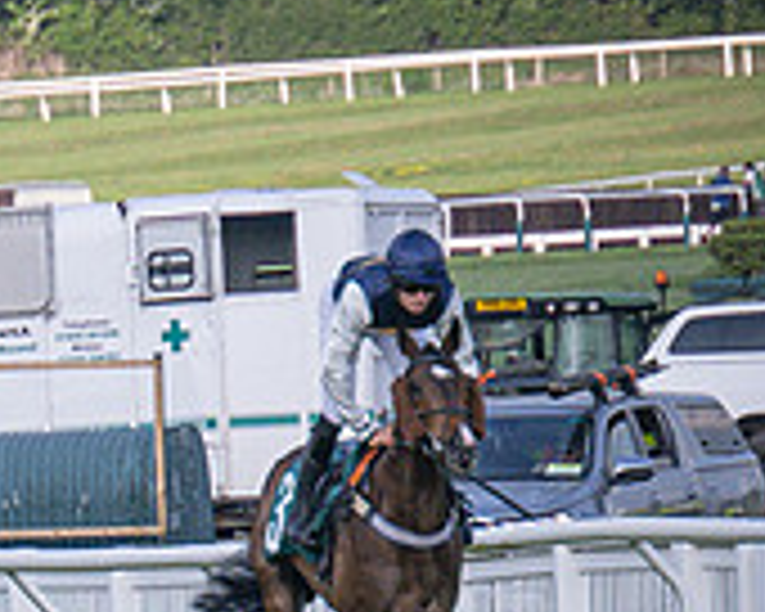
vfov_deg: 1.2
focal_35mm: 1259
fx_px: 28505
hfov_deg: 1.5
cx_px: -522
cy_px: 696
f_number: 4
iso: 400
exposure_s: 1/3200
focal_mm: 165
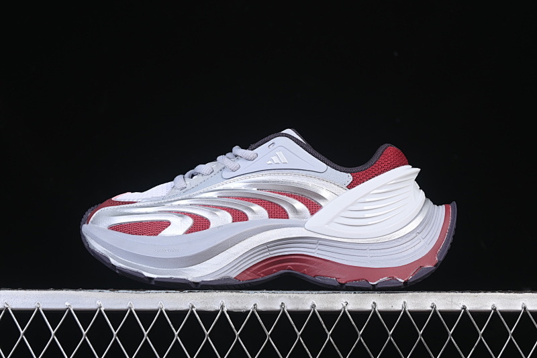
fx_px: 1118
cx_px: 268
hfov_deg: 27.0
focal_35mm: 75
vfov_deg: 18.2
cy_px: 179
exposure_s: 1/80
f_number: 7.1
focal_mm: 50
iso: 160
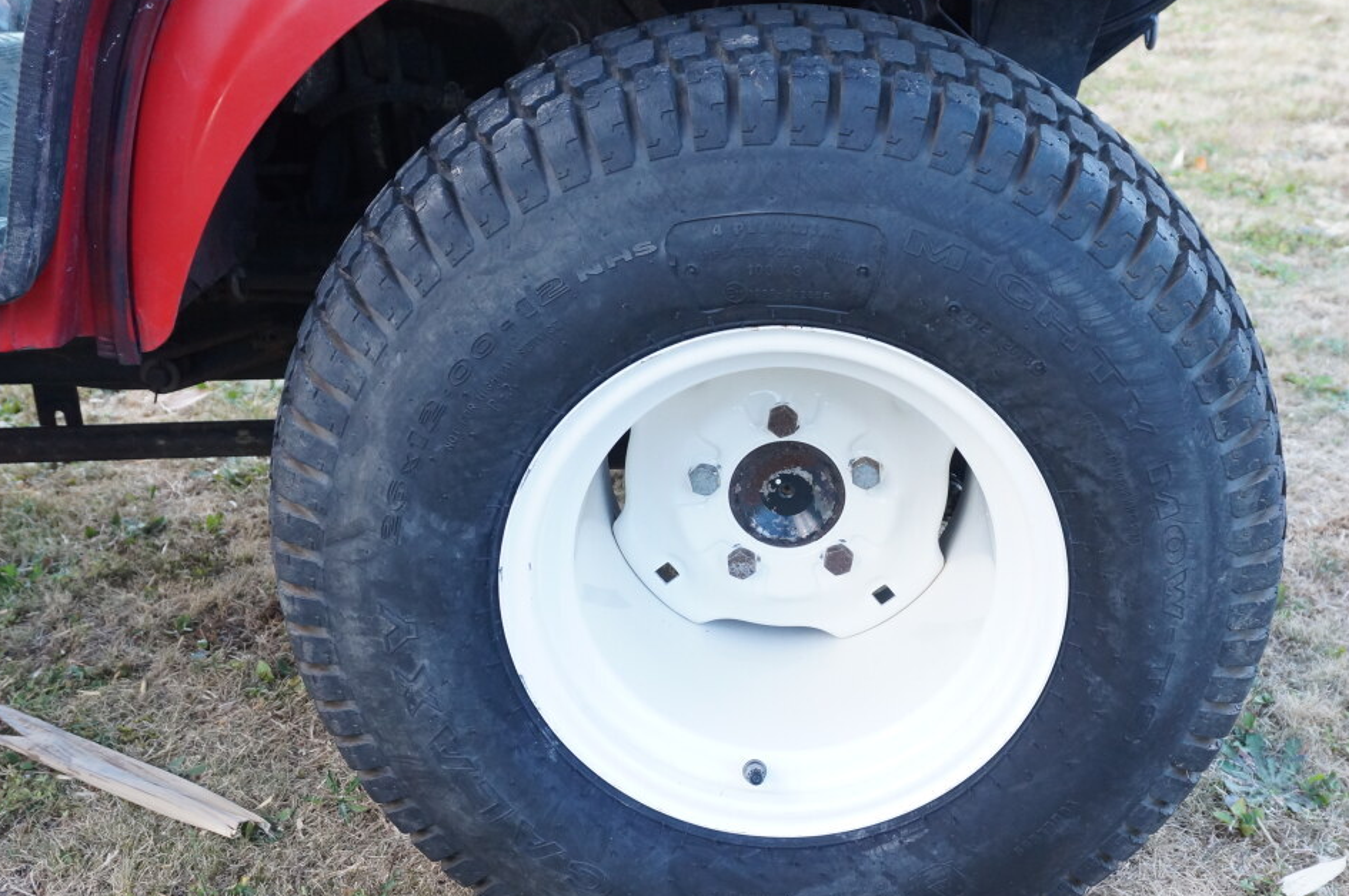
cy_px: 551
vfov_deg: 31.2
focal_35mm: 43
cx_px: 852
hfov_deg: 45.4
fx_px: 1598
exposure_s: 1/125
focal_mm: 21
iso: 800
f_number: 5.6
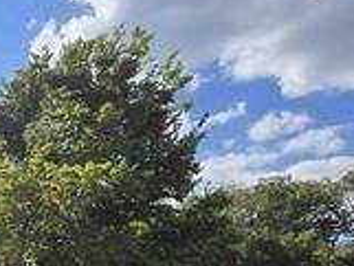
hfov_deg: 27.9
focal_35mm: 43
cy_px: 302
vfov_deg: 29.8
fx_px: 440
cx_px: -186
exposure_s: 1/4142
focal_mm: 2.2
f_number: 2.2
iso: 50
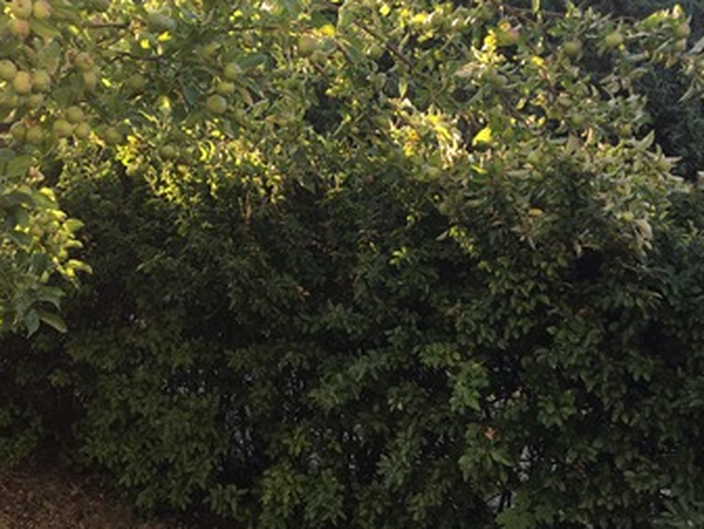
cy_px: 130
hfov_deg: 36.4
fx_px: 1058
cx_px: 237
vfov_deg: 27.6
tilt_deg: -0.6
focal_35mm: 52
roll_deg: -2.7
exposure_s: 1/152
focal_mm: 4.15
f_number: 2.2
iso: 25
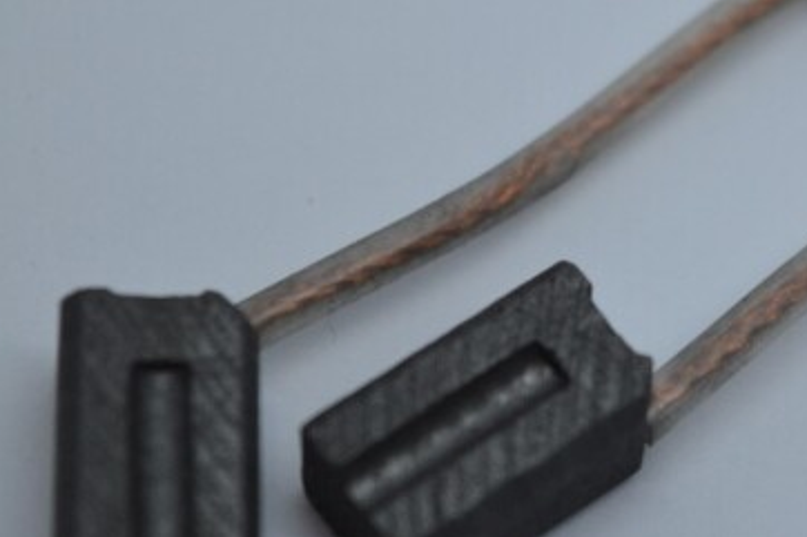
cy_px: 175
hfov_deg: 12.5
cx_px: 660
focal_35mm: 164
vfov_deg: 8.4
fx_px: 3674
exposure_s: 1/125
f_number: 5.6
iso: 320
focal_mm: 55
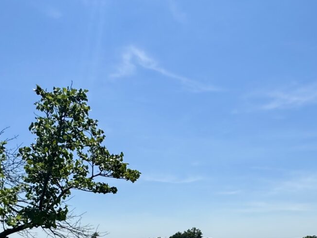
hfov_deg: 45.0
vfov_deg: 30.5
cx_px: 214
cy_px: 277
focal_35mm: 41
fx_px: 375
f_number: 2.2
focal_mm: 2.22
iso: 50
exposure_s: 1/3546
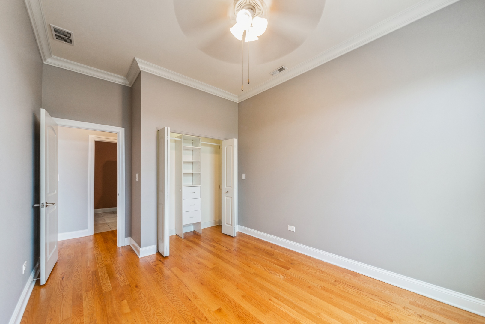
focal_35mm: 13
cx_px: 242
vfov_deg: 85.5
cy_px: 162
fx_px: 175
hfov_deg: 108.3
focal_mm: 13
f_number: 8
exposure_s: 1/6
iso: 400
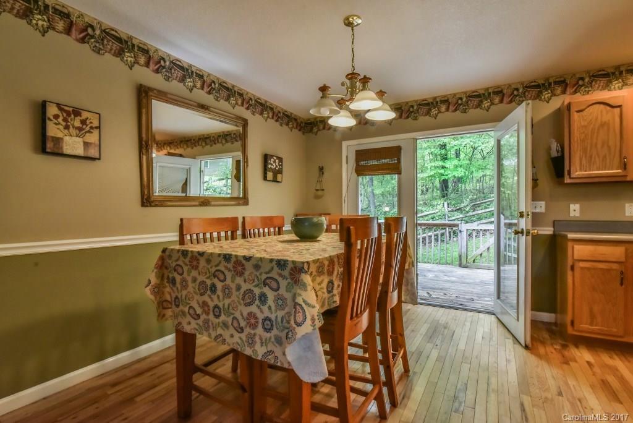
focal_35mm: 18
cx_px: 316
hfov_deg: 90.0
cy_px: 212
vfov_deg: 67.5
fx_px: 317
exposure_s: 1/160
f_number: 13
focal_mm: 18
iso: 4000
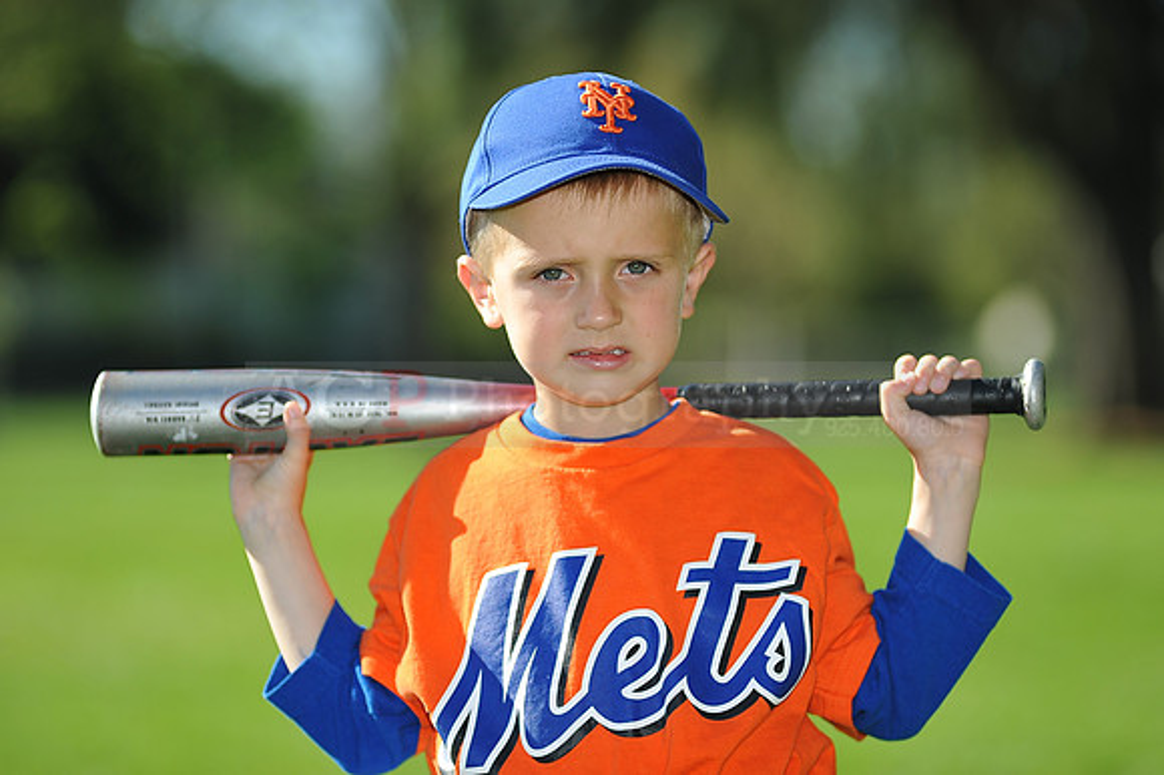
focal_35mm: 180
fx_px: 5816
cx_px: 582
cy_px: 388
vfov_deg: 7.6
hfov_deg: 11.4
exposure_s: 1/1250
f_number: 4
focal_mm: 180
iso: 200
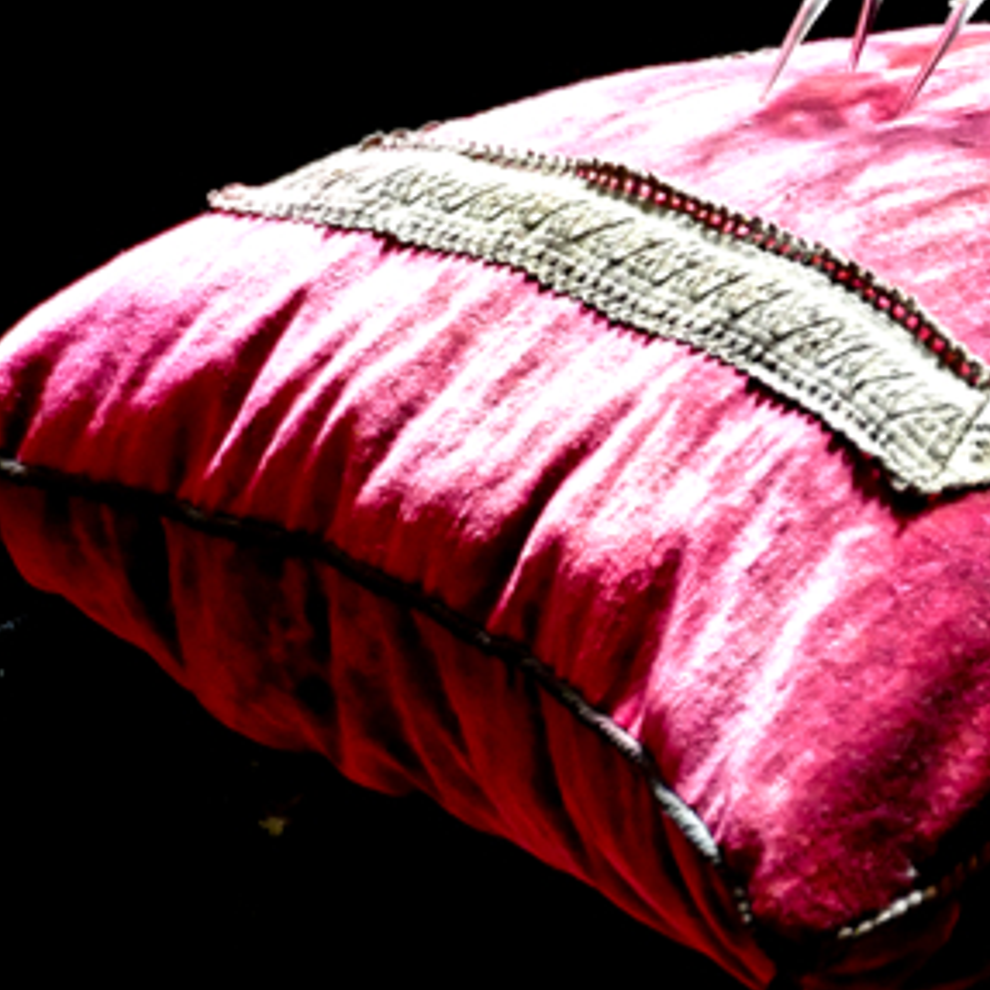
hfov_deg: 3.3
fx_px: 17149
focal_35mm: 530
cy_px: 467
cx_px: 1394
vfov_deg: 3.3
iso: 1600
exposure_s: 1/60
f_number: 4
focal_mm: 63.9
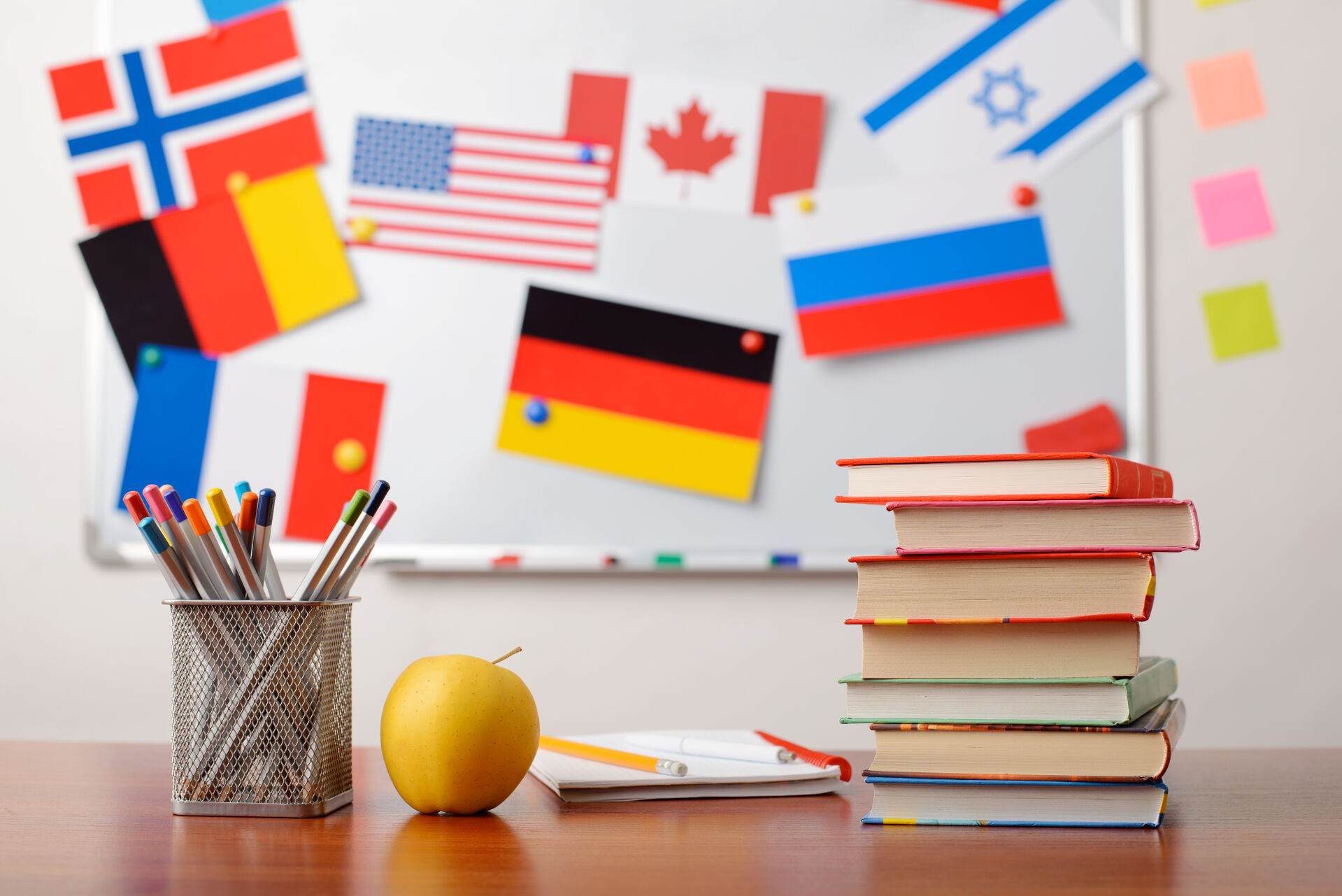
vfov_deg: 27.0
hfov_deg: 39.6
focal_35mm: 50
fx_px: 1864
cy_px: 448
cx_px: 671
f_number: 5.6
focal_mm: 50
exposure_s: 1/125
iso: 100
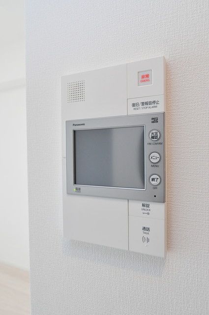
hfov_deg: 53.0
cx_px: 104
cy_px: 158
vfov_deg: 73.8
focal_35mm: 24
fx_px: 210
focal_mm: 16
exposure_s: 1/200
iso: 1000
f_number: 7.1
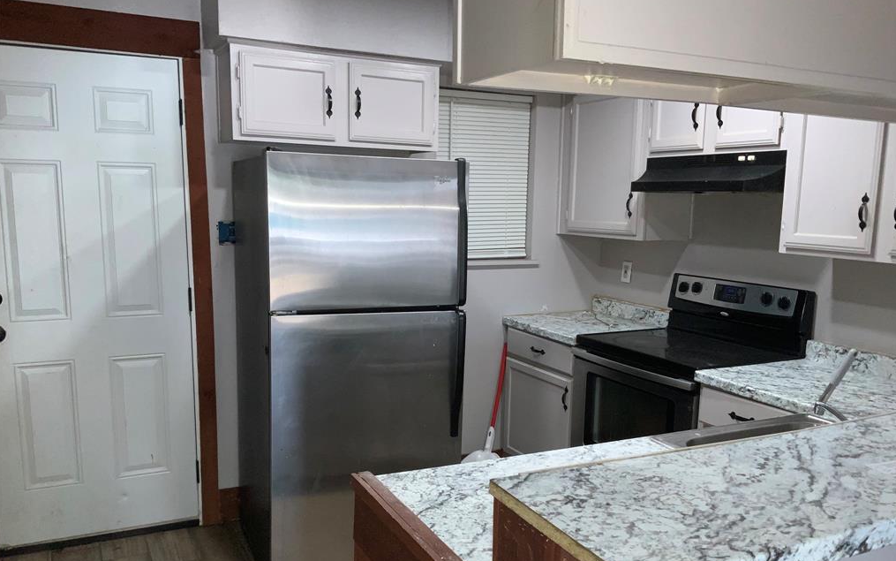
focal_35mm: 31
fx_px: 757
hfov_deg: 61.2
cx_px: 448
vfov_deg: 40.5
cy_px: 331
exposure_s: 1/60
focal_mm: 3
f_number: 1.8
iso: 64
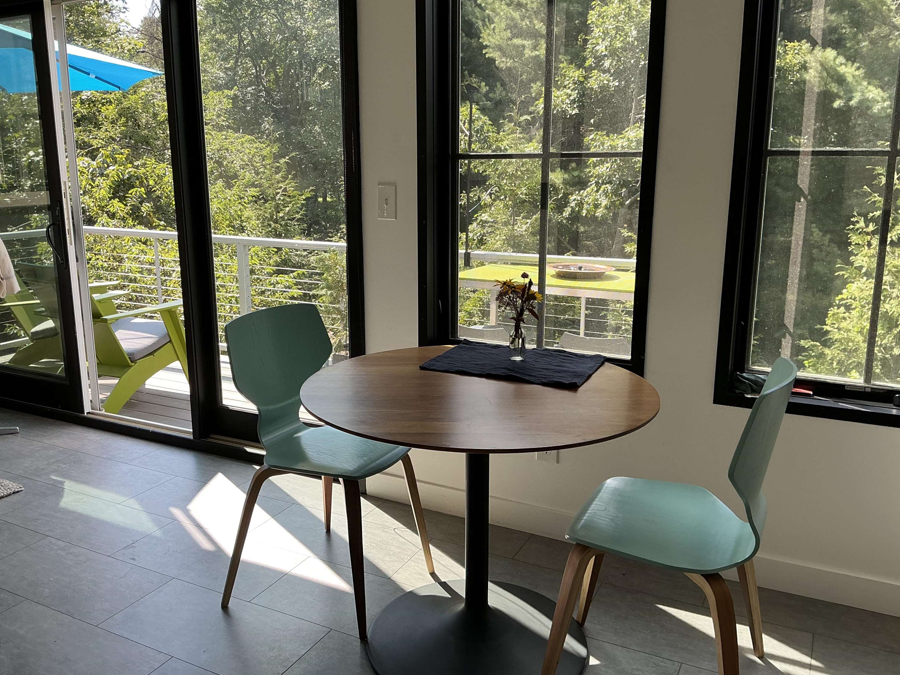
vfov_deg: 48.2
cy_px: 334
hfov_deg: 61.6
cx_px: 435
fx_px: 754
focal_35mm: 29
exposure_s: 1/171
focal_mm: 3
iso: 20
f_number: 1.8
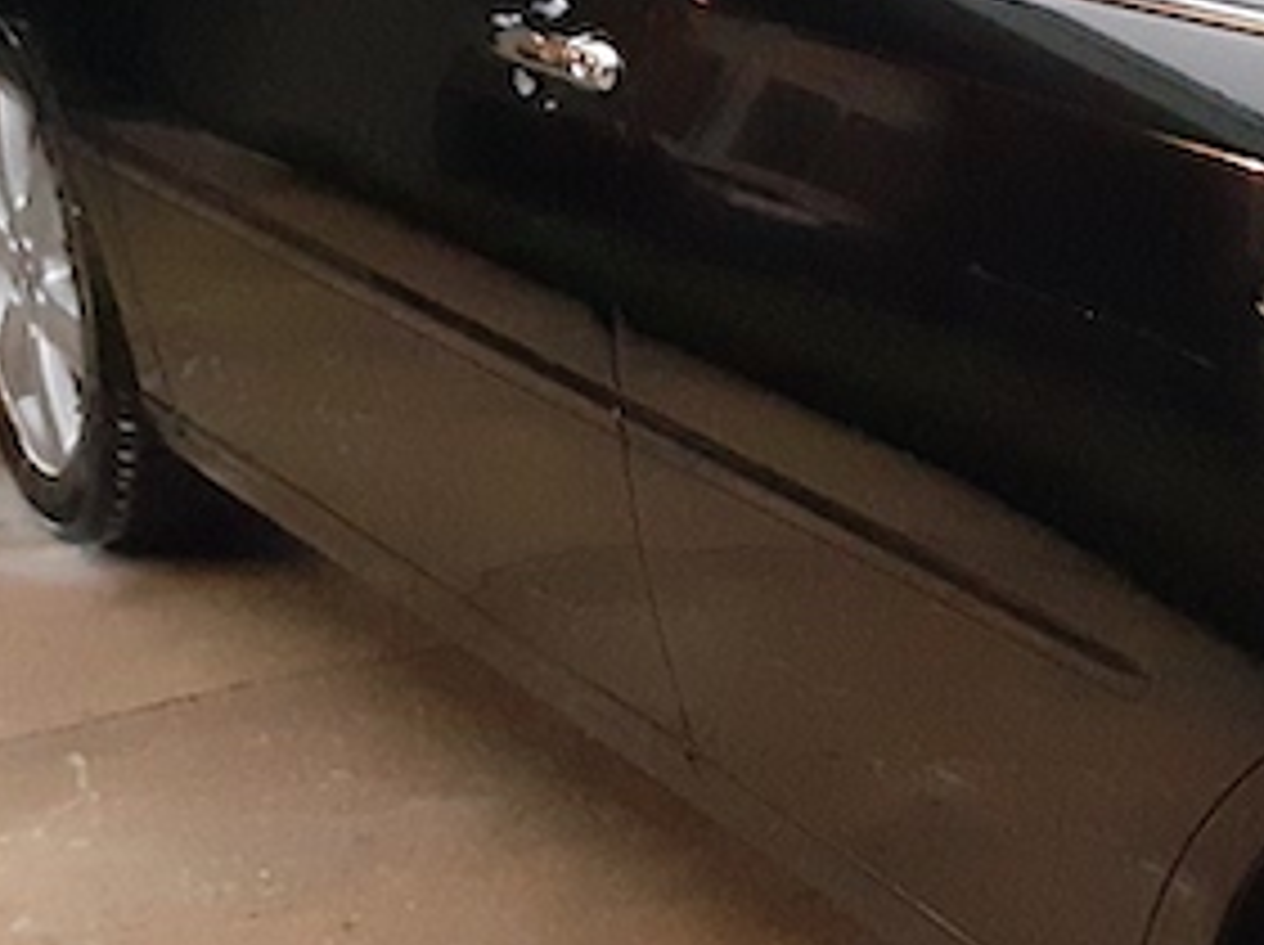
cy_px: 572
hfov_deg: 23.2
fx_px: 2808
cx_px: 1520
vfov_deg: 19.1
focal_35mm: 77
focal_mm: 2.91
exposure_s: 1/15
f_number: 1.9
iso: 1250
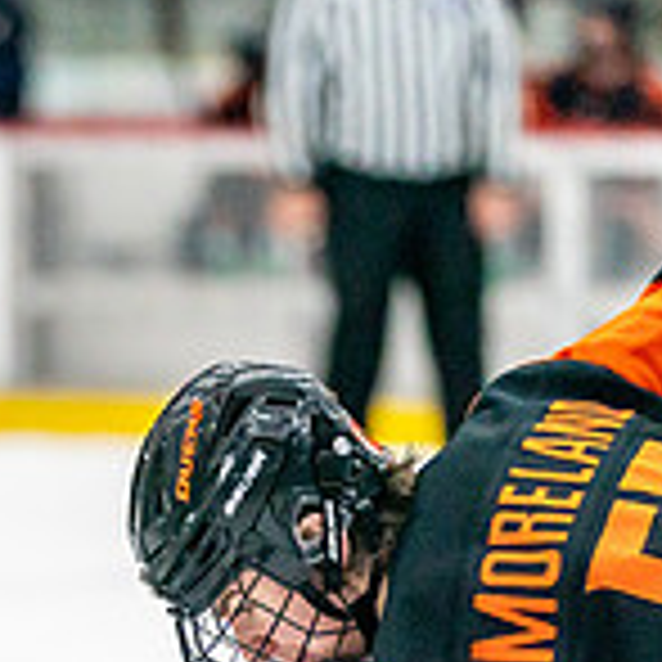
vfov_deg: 3.6
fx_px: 10364
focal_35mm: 479
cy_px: 844
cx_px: -99
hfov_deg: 3.7
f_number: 2.8
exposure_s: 1/1250
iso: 3200
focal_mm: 143
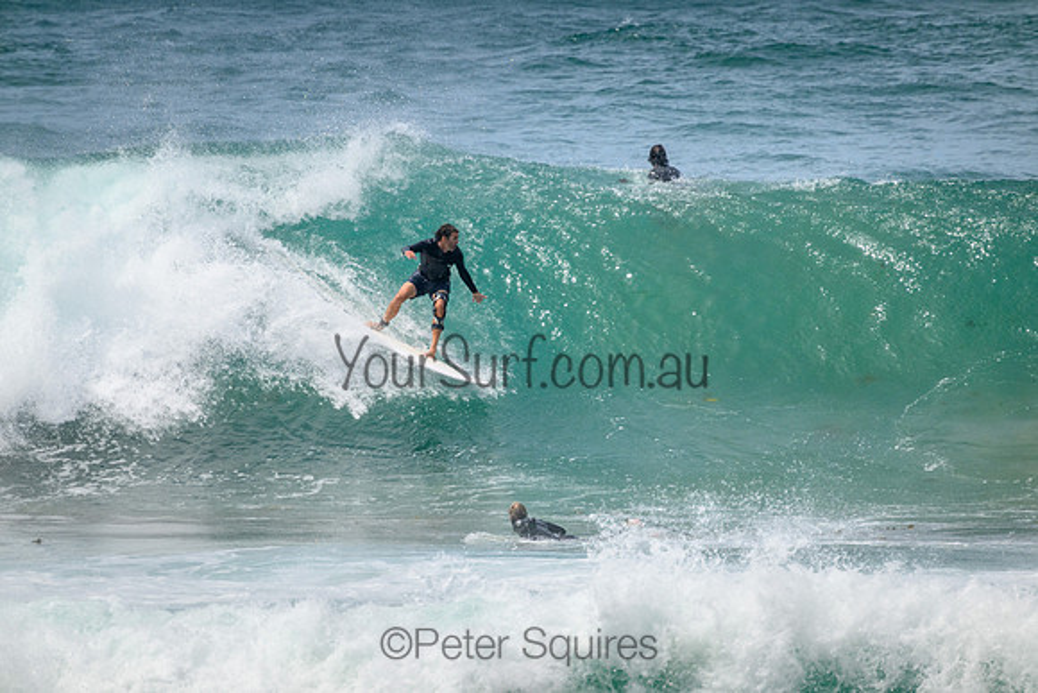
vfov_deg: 1.7
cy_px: 346
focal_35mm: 800
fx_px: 23071
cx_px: 519
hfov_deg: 2.6
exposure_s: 1/2000
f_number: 11
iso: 800
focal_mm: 800
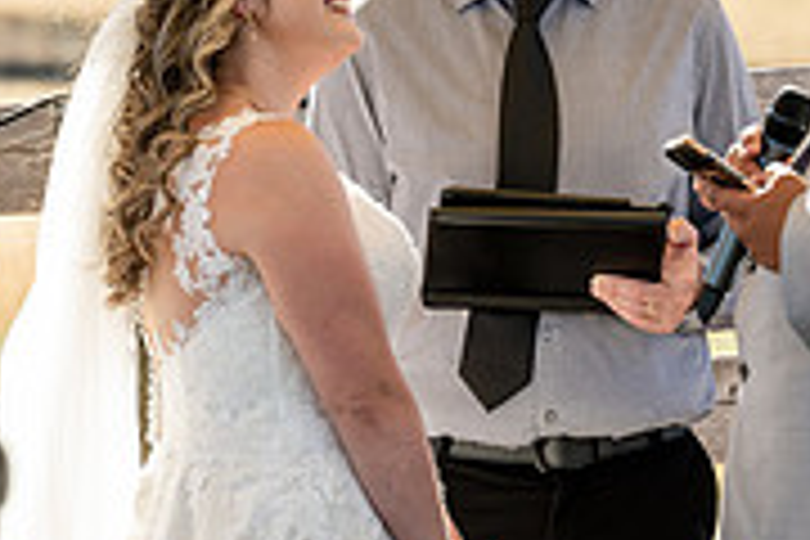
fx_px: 10844
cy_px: 74
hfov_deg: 4.3
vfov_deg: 2.9
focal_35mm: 482
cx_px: 657
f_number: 5
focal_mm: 150
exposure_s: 1/400
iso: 250
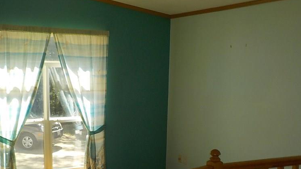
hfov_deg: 45.0
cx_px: 110
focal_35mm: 45
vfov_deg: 26.1
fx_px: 359
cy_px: 134
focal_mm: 4.1
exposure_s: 1/200
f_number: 3.3
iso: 125
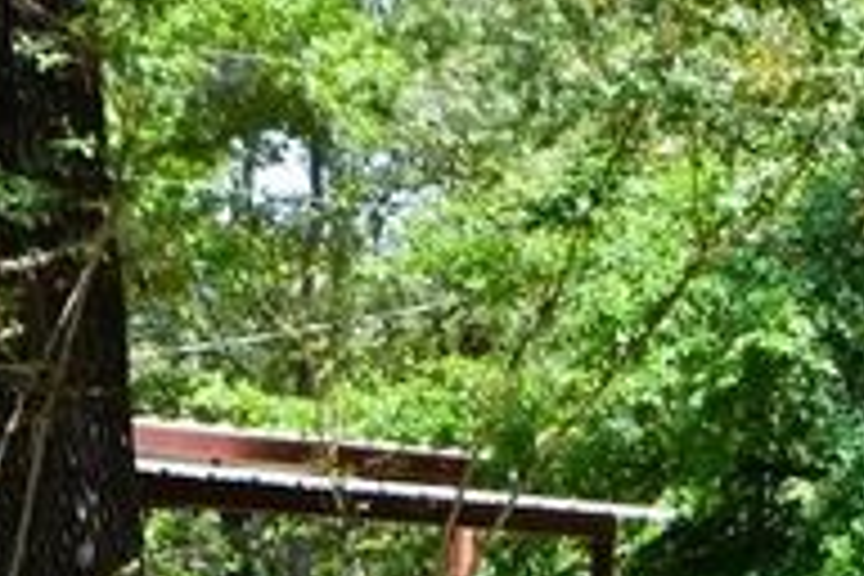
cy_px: 524
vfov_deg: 9.5
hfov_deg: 13.9
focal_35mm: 144
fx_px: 3456
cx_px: 1022
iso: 100
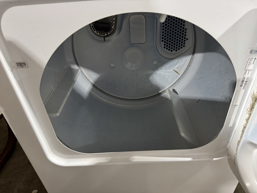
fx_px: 178
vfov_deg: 56.8
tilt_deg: -35.1
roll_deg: +4.2
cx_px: 128
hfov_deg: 71.6
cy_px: 96
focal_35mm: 24
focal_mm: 6.76
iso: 320
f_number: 1.78
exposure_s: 1/60
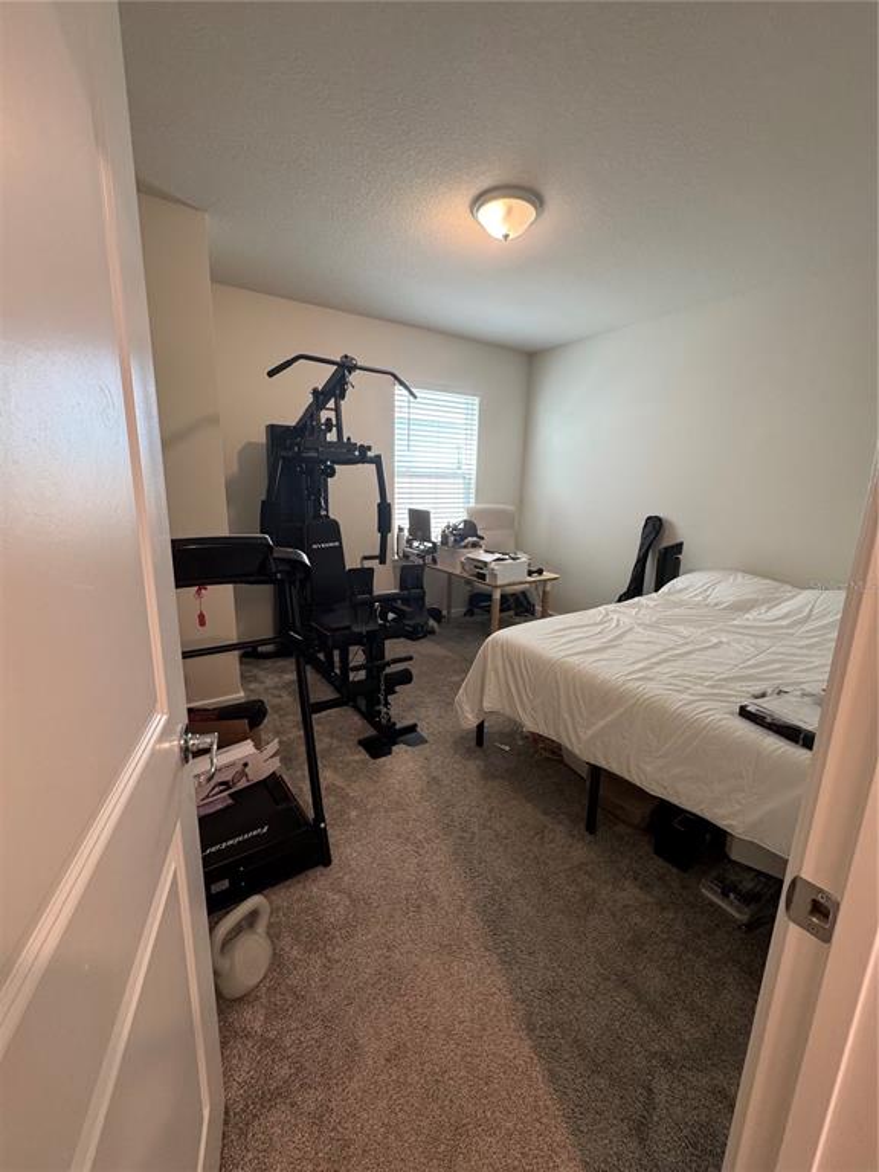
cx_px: 440
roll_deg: -1.6
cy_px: 586
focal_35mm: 14
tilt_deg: -11.6
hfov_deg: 85.7
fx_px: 474
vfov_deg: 102.1
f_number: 2.2
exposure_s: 1/60
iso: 250
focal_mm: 2.22
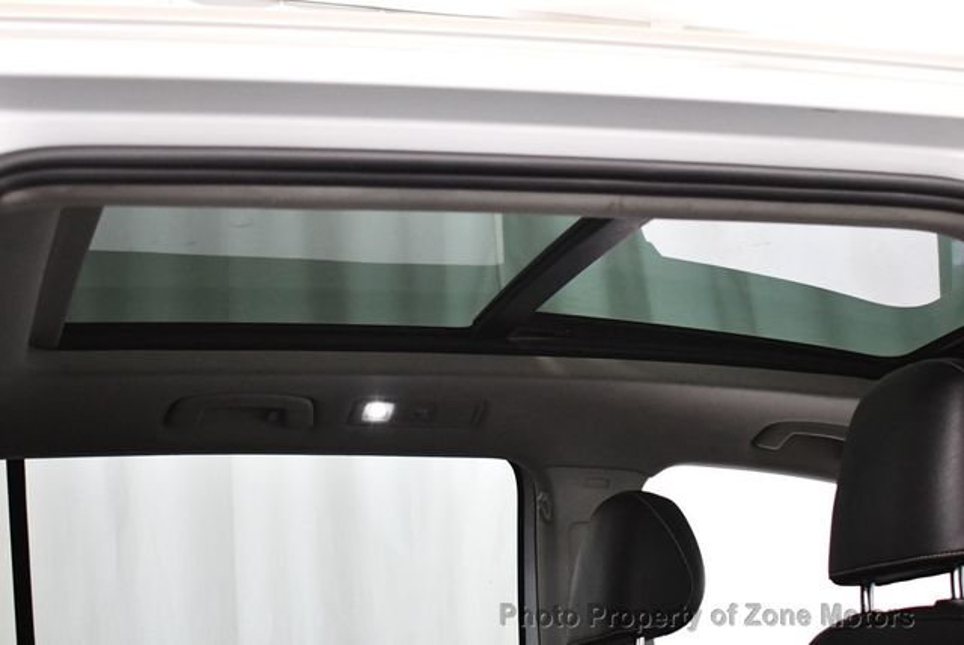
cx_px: 482
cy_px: 322
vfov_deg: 21.3
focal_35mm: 64
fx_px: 1715
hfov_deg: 31.4
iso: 3200
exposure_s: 1/100
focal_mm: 32
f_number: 4.5
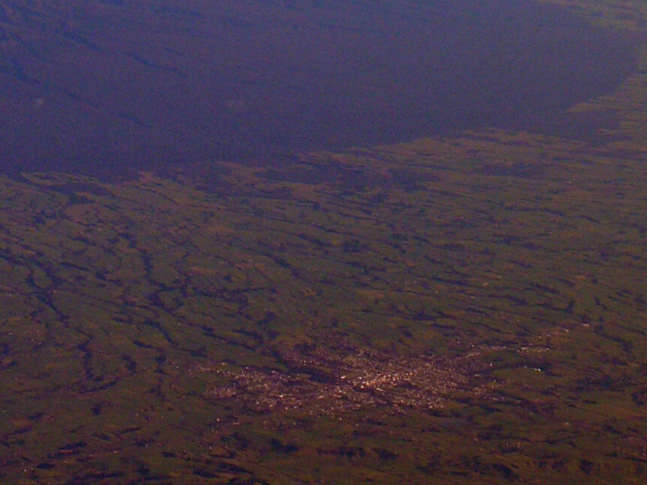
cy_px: -34
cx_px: 486
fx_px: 5757
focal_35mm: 308
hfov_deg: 6.4
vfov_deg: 4.8
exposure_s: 1/134
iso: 50
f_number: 5.9
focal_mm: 26.5
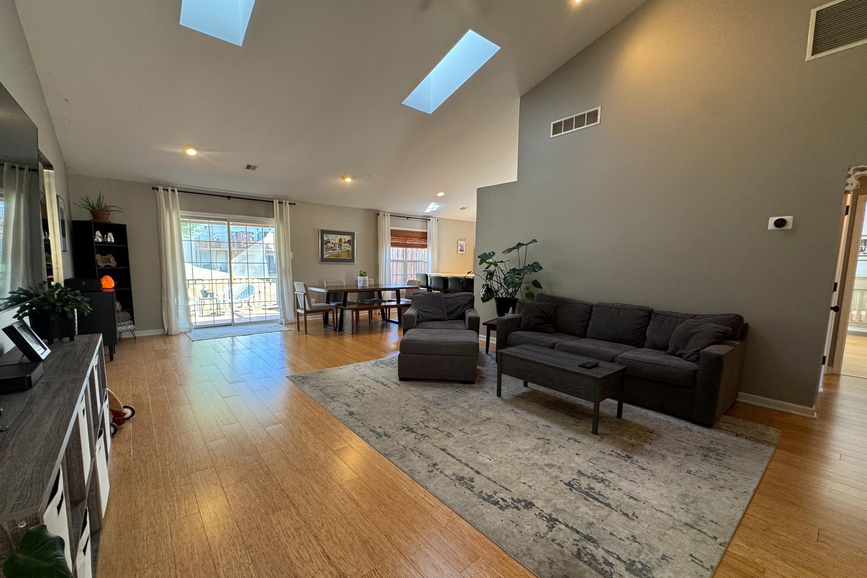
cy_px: 304
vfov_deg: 77.3
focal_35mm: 15
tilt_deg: -6.9
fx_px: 361
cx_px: 428
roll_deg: -0.8
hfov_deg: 100.4
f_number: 2.2
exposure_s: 1/60
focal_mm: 2.22
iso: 200
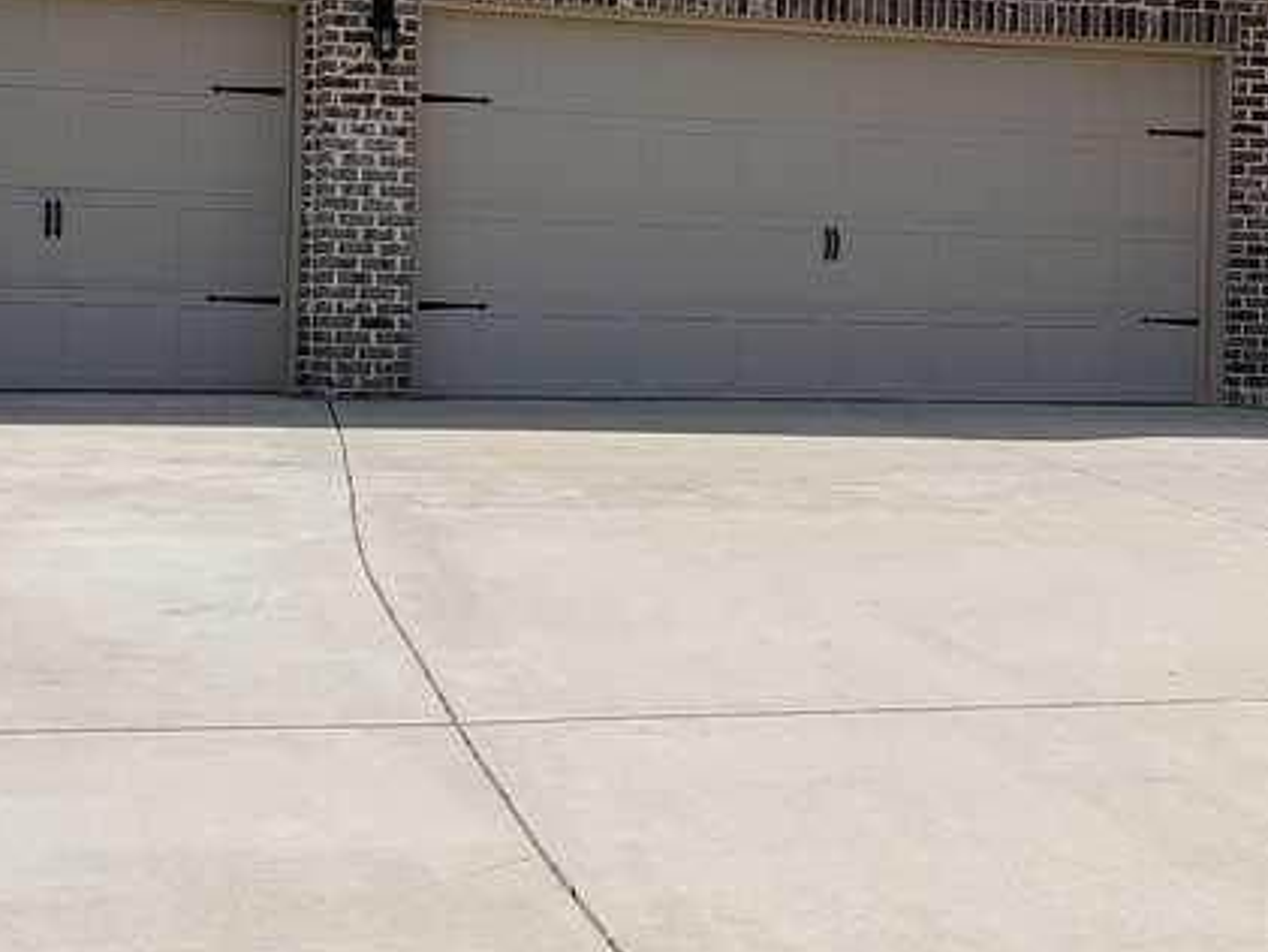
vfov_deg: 18.6
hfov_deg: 24.6
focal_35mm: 79
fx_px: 2895
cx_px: 831
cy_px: 259
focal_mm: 4.3
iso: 50
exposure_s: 1/2010
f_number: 2.4
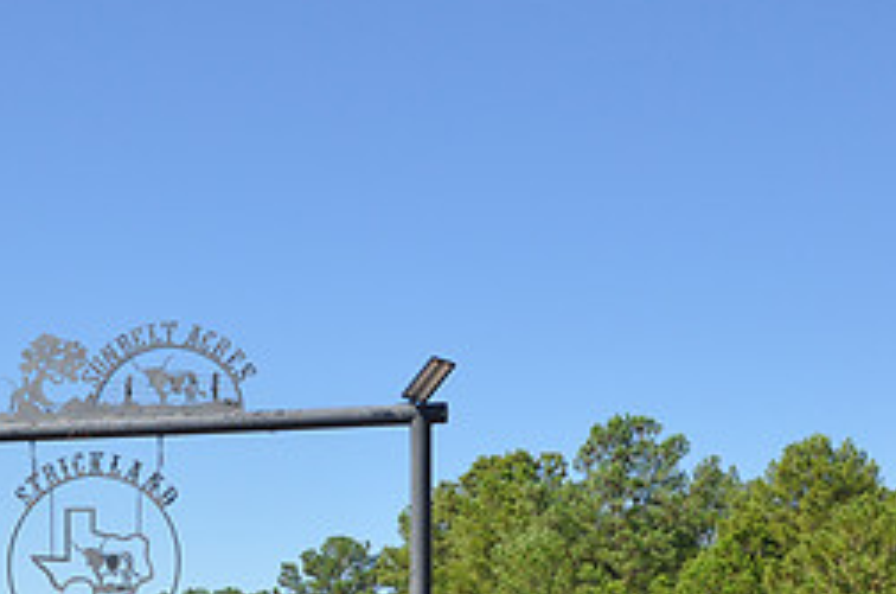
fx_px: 2062
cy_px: 631
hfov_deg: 23.9
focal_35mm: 83
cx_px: 110
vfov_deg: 16.0
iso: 200
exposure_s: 1/250
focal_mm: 24
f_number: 8
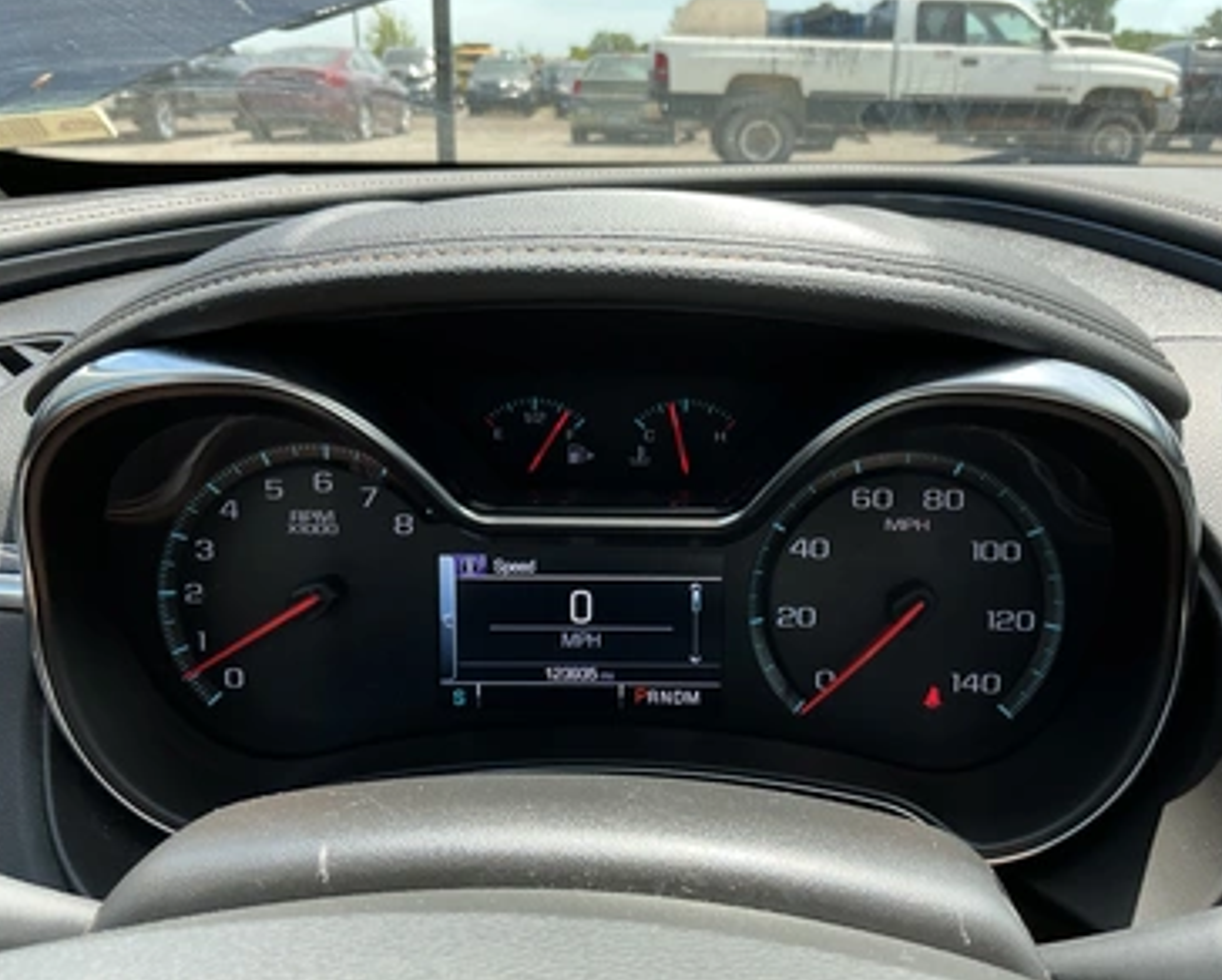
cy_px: 483
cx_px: 648
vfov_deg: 48.6
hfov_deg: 58.7
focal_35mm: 30
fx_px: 1086
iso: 20
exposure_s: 1/239
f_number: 1.8
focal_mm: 3
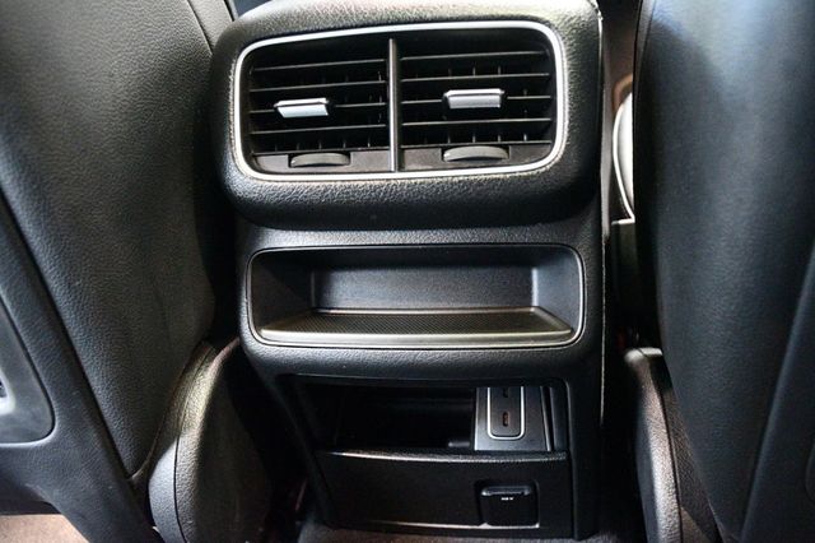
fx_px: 769
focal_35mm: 34
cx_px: 408
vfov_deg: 38.8
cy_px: 272
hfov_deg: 55.8
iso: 12800
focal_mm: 23
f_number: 3.8
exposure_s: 1/25
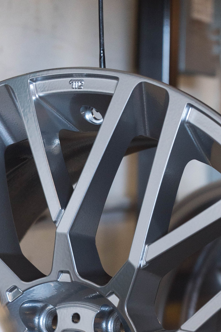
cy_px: 325
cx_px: 178
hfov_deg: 8.8
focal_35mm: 155
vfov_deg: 13.1
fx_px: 1427
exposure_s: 1/100
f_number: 5.6
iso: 1600
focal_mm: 70
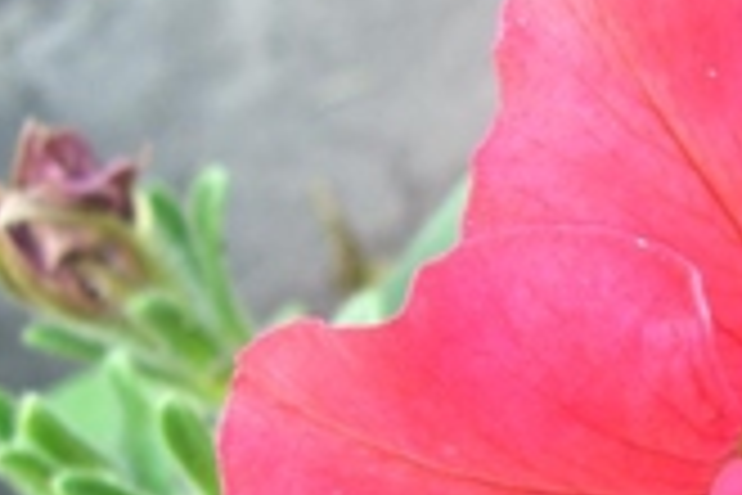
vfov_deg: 12.6
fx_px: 2226
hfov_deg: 17.7
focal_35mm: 108
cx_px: 967
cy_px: 446
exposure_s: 1/60
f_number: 2.7
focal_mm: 6.2
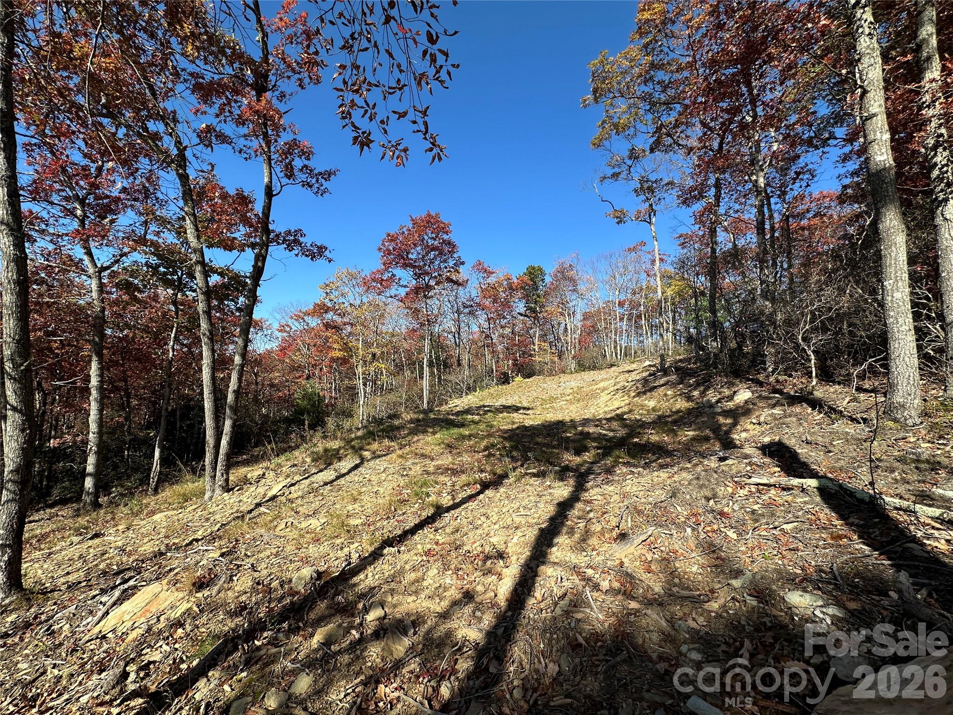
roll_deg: -4.0
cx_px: 476
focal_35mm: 14
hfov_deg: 102.1
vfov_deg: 85.7
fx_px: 385
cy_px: 358
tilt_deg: +4.2
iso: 40
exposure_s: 1/955
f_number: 2.2
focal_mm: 2.22
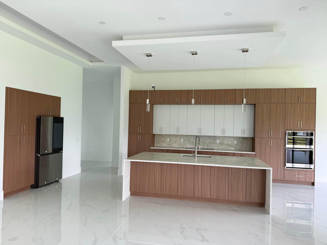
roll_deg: -1.3
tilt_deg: +1.0
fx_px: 227
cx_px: 164
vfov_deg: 56.8
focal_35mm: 24
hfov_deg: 71.6
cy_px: 122
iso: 64
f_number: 1.78
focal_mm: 6.76
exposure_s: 1/122
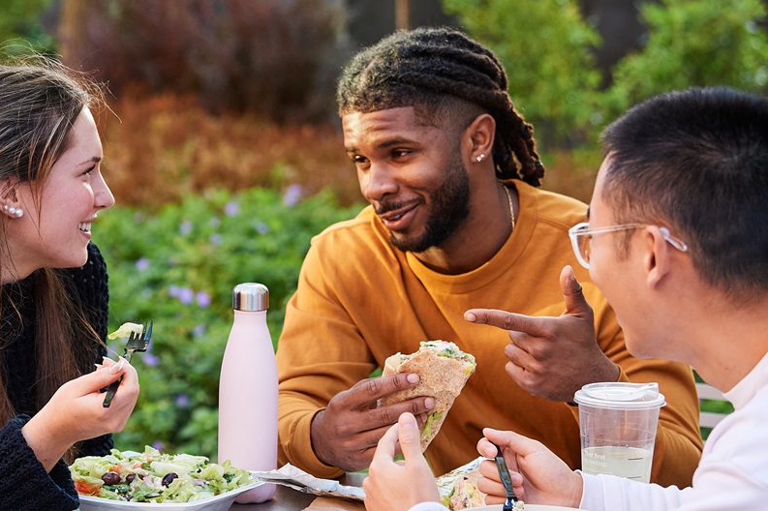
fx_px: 2324
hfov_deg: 18.7
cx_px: 249
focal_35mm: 109
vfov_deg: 12.5
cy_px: 381
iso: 1000
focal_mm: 72
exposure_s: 1/500
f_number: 4
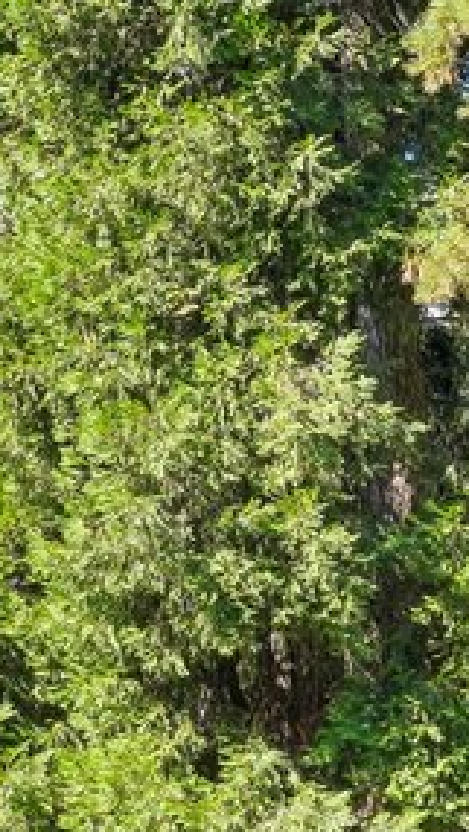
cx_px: -355
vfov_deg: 23.6
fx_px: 1989
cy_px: 519
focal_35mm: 90
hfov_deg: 12.4
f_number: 8
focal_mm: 12
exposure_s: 1/80
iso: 100
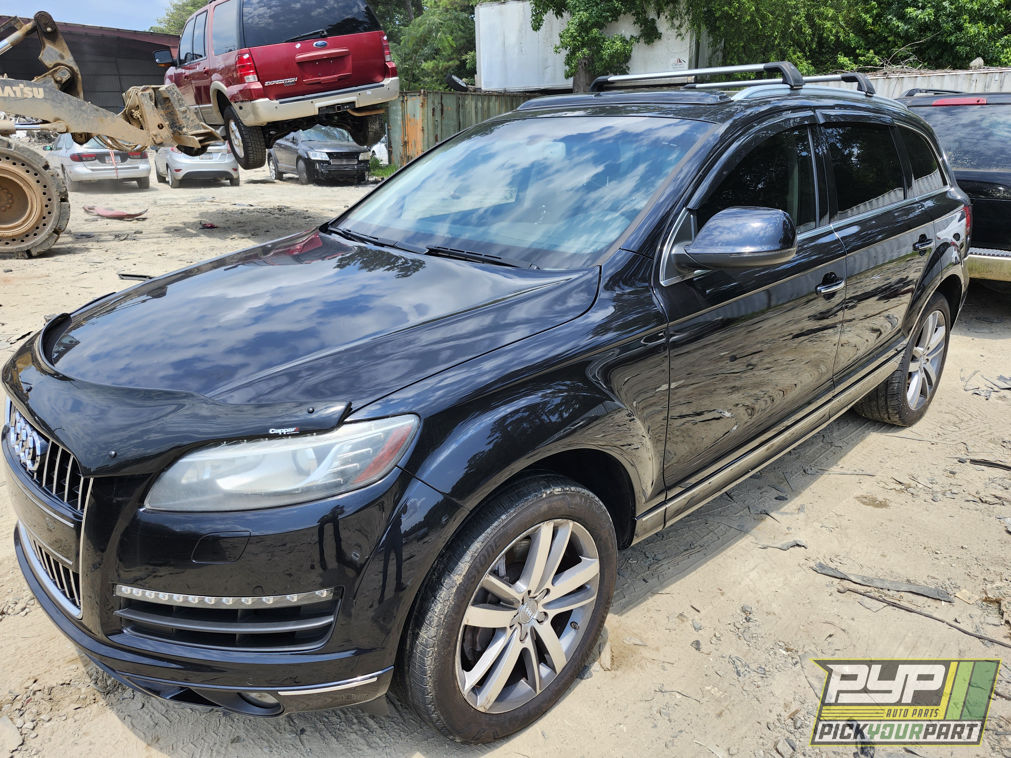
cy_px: 379
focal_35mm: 23
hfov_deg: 73.9
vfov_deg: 58.9
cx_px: 506
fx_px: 672
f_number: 1.8
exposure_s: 1/836
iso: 25
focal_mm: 5.54
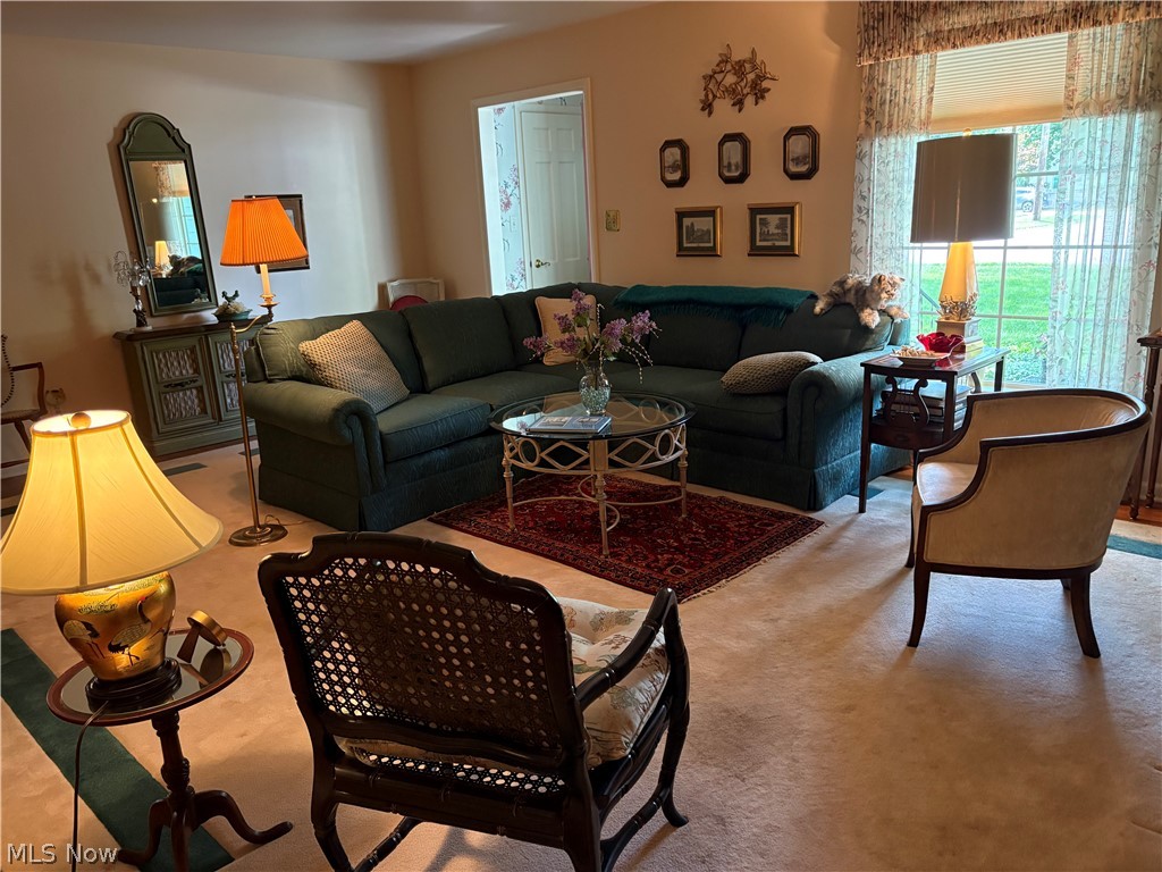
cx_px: 581
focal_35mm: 26
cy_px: 436
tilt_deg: -11.8
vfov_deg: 53.1
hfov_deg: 67.3
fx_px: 873
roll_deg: +2.6
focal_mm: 5.96
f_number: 1.6
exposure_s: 1/60
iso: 320
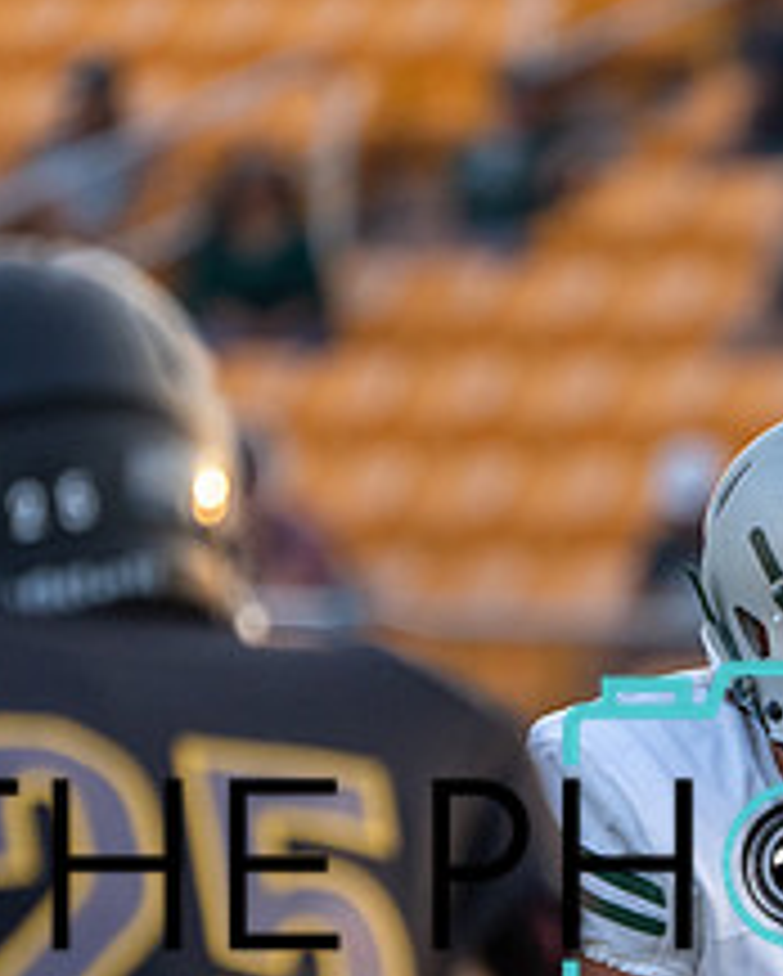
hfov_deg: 1.6
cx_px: 823
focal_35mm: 961
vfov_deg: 2.0
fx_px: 27798
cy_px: 873
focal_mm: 342
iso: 1250
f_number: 5.6
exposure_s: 1/1000
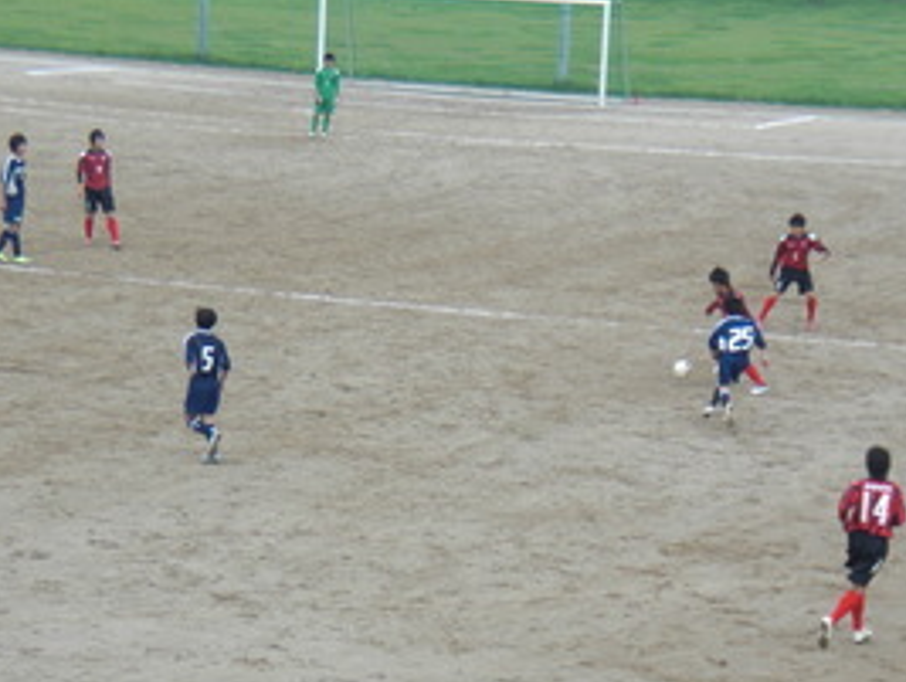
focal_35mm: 179
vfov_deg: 8.3
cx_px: 397
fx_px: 4691
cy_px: 473
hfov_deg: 11.0
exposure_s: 1/160
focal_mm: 18.9
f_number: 5.9
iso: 64
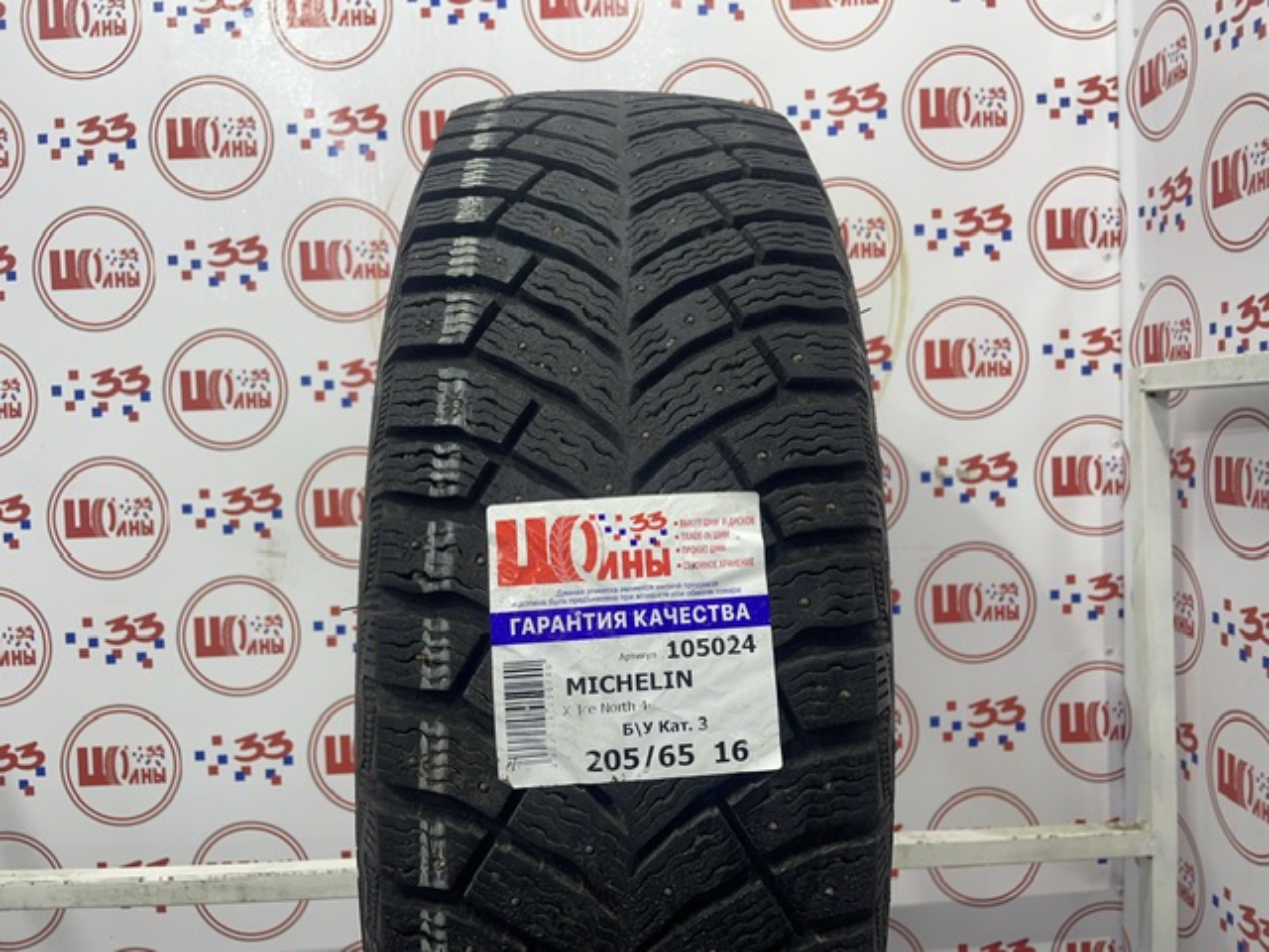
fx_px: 953
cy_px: 476
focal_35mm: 26
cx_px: 634
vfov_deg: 53.1
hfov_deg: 67.3
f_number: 1.6
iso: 50
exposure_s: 1/100
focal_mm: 4.2
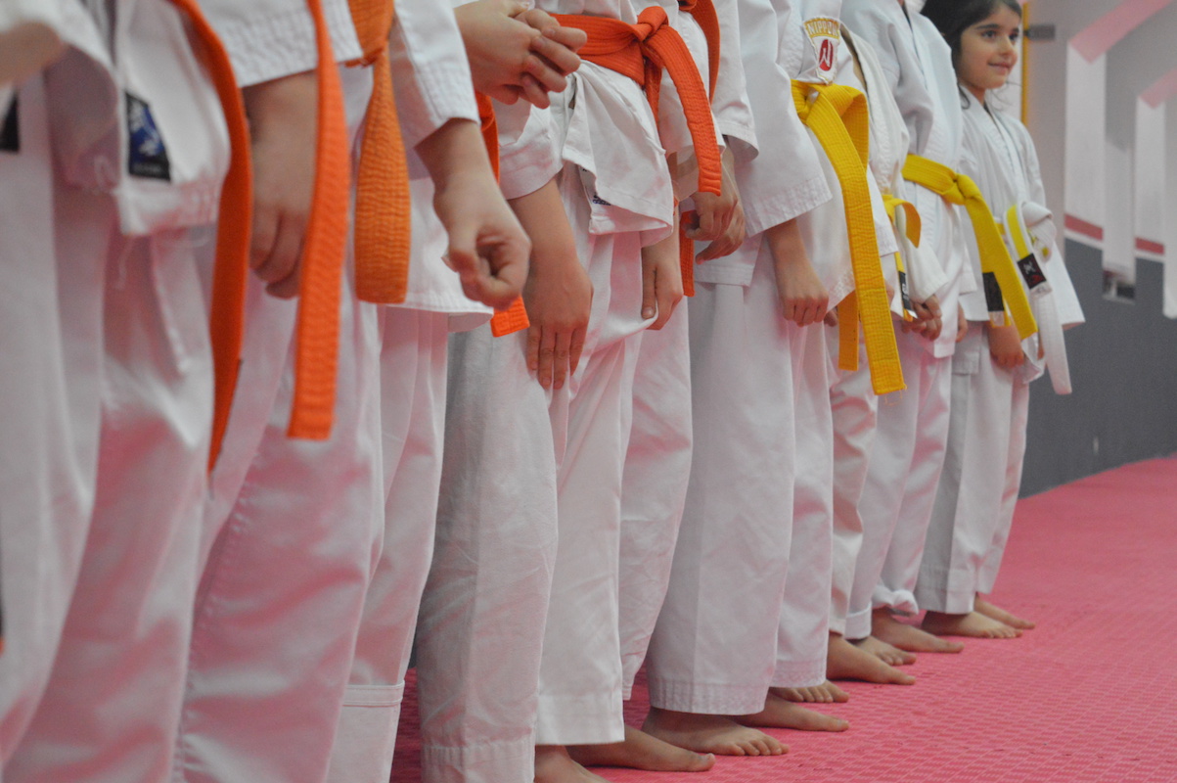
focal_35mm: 82
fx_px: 2695
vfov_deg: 16.5
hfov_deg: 24.6
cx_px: 588
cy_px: 392
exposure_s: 1/80
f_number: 5.6
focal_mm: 55
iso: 3200
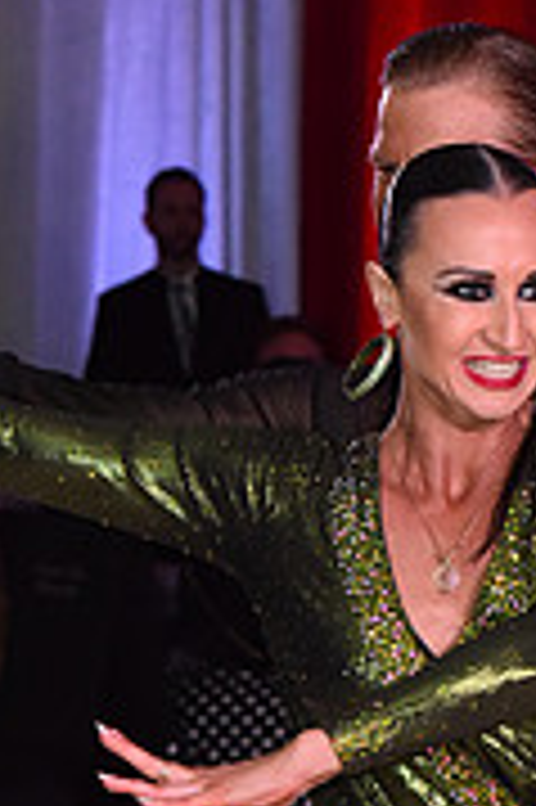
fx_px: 7406
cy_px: 1099
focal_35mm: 331
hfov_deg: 4.1
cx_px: 421
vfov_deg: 6.2
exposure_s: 1/320
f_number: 8
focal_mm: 102
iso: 2500
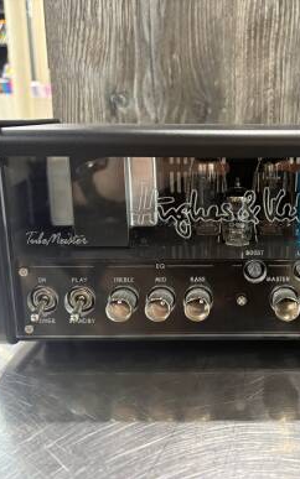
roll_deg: +0.1
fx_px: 484
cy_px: 240
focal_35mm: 37
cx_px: 229
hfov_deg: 33.7
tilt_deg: -13.1
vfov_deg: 52.7
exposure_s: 1/60
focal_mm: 5.96
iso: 400
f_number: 1.6
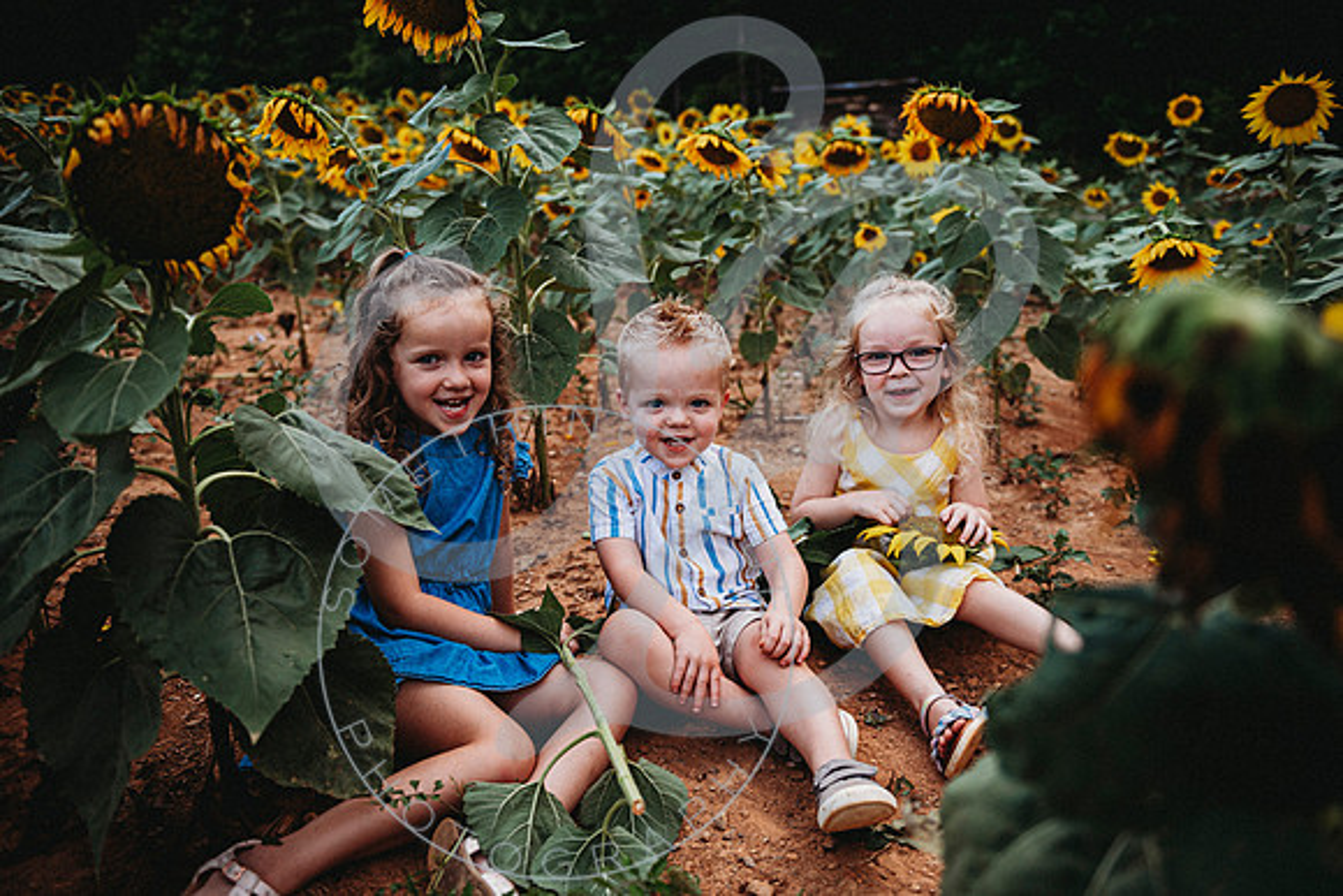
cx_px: 672
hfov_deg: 65.5
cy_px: 448
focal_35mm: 28
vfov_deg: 46.4
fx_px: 1045
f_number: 2.8
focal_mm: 28
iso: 100
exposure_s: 1/250
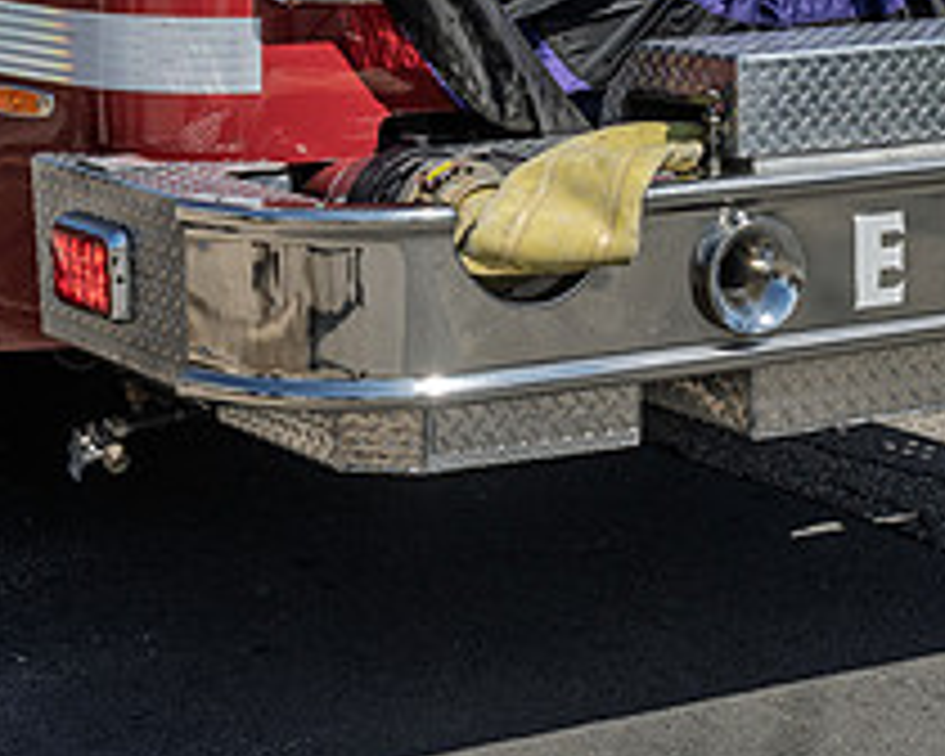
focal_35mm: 115
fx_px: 3216
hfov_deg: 16.7
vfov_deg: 13.0
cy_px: -172
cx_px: 438
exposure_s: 1/1000
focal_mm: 34.5
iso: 500
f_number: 8
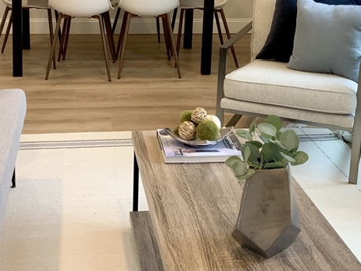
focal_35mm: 65
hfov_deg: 29.8
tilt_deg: -13.6
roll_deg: -1.8
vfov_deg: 22.1
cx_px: 164
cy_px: 32
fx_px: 678
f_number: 1.8
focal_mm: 3
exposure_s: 1/60
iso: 64
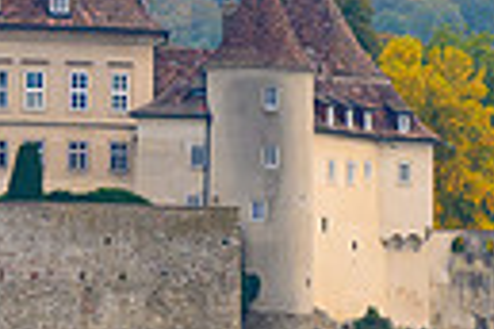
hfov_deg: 3.1
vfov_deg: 2.1
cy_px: -19
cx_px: -77
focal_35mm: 665
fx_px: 9125
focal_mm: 99
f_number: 8
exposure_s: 1/400
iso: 800
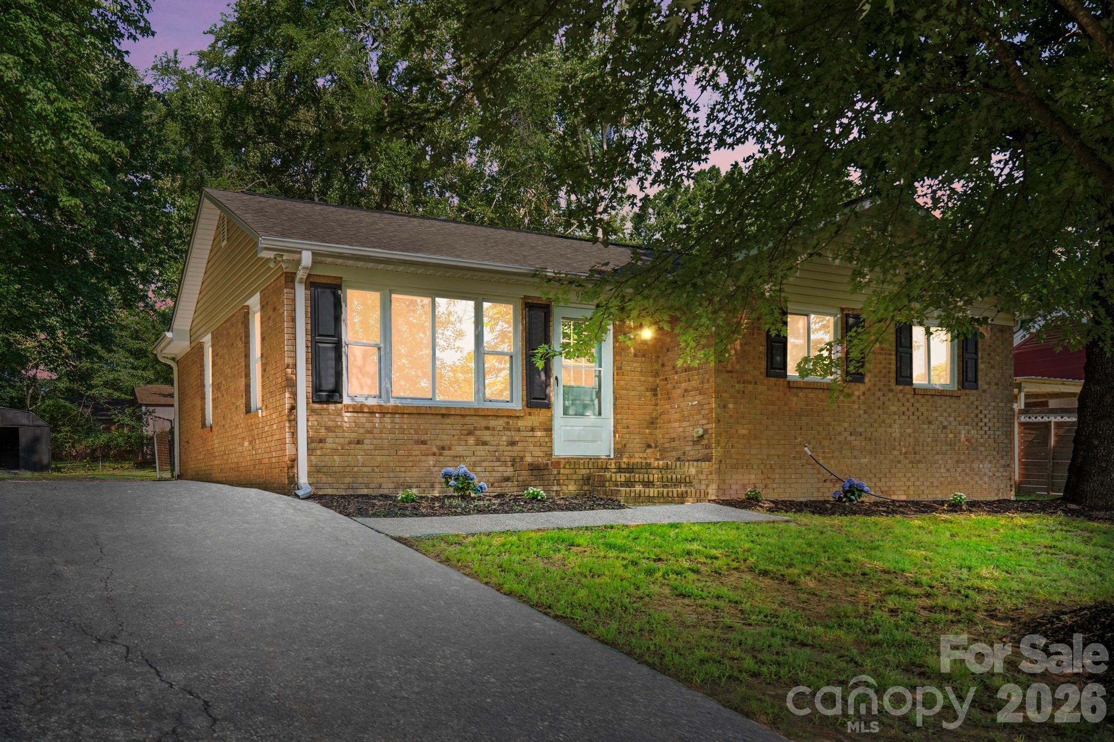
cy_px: 371
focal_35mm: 30
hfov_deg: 61.9
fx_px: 928
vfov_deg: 43.6
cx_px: 557
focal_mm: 20
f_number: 5.6
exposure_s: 1/80
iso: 100
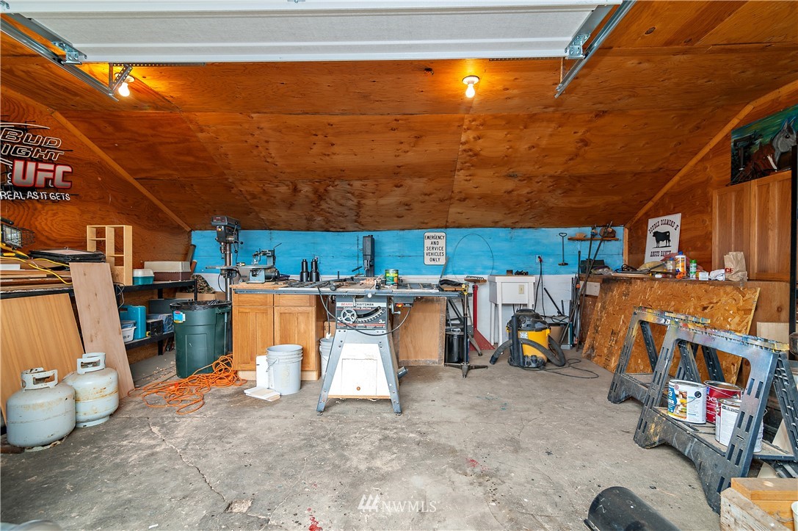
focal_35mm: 18
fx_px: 399
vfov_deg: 67.3
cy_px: 266
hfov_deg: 90.0
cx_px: 399
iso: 200
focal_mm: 18
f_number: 5
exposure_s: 1/30
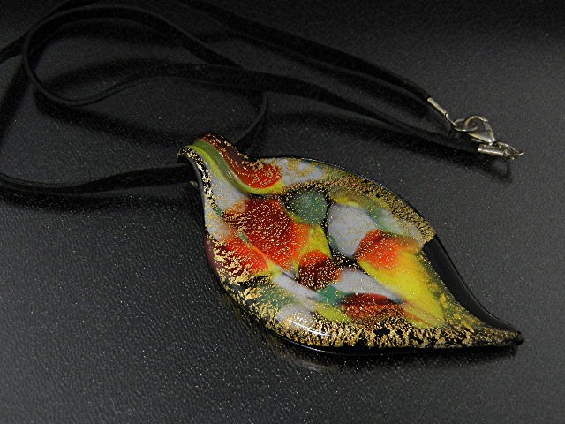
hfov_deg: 42.1
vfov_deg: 32.2
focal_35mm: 45
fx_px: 734
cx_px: 282
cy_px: 212
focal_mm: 8.1
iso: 800
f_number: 7.6
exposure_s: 1/30
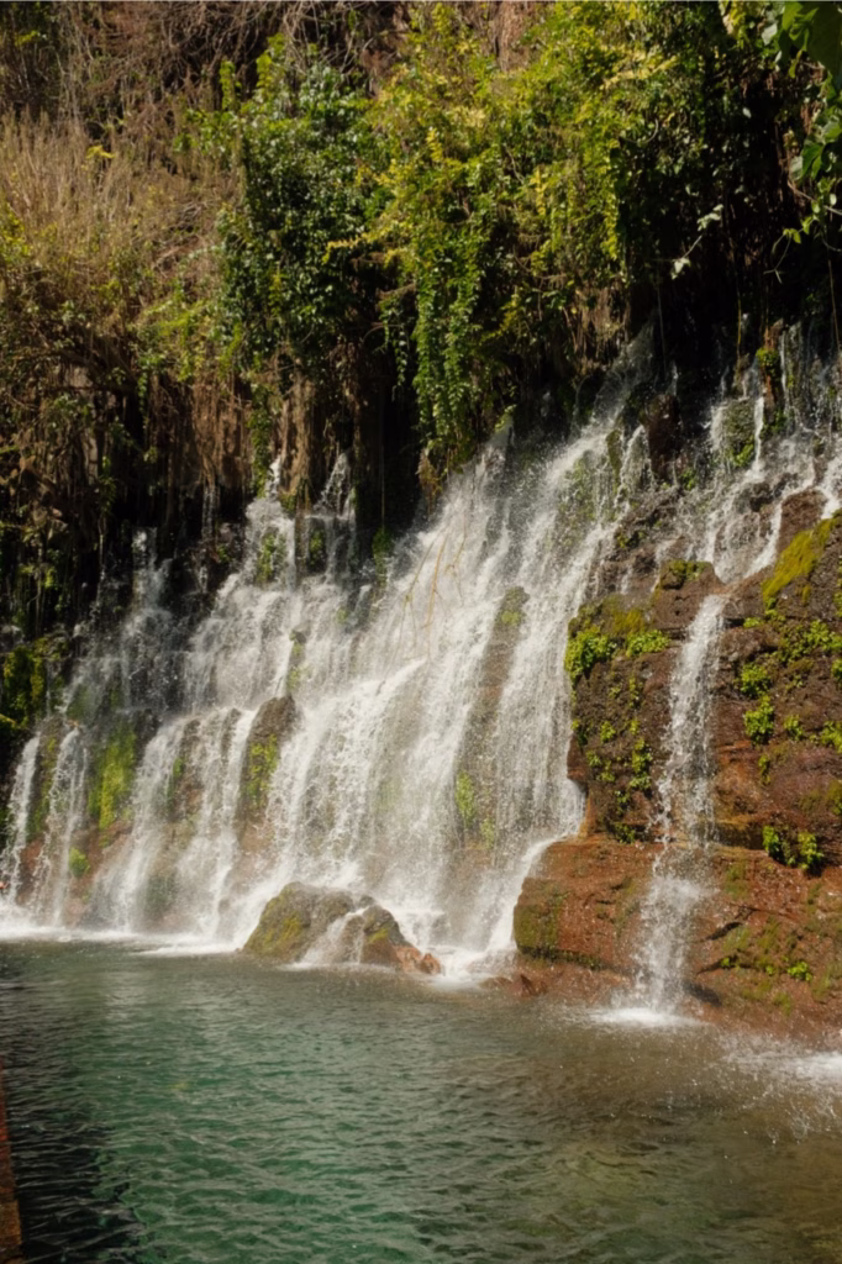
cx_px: 421
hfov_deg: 44.9
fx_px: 1018
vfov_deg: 63.7
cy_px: 632
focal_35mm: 29
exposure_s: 1/500
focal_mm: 19.6
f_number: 8
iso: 400
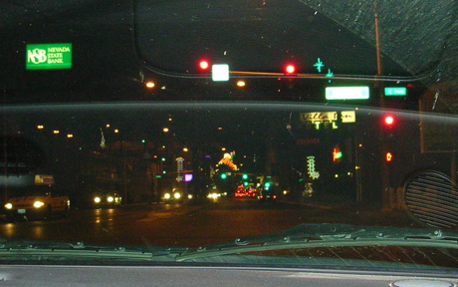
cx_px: 248
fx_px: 699
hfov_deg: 36.2
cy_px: 147
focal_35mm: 56
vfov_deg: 23.2
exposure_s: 1/60.1
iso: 200
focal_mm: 5.8
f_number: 2.8
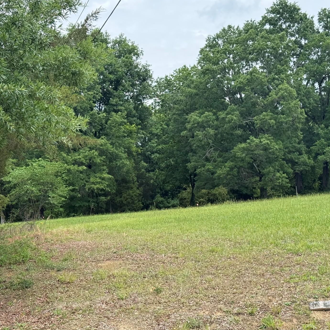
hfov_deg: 27.3
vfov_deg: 27.3
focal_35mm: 63
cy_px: 170
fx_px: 679
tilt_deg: +0.4
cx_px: 176
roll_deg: +2.2
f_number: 1.78
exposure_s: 1/2415
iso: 80
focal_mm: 6.76
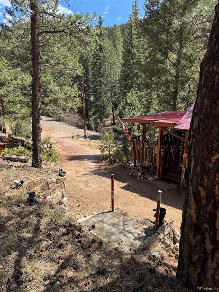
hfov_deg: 56.8
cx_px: 110
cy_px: 146
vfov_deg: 71.6
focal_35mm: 24
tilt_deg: -14.3
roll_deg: +0.2
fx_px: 202
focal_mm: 6.76
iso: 80
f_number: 1.78
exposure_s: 1/1923
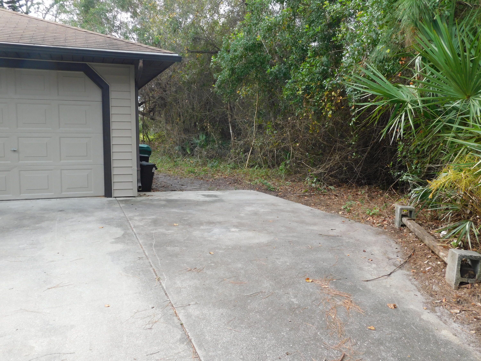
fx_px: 417
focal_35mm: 30
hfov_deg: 60.0
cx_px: 240
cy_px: 180
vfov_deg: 46.8
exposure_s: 1/250
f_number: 3.2
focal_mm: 5.3
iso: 125
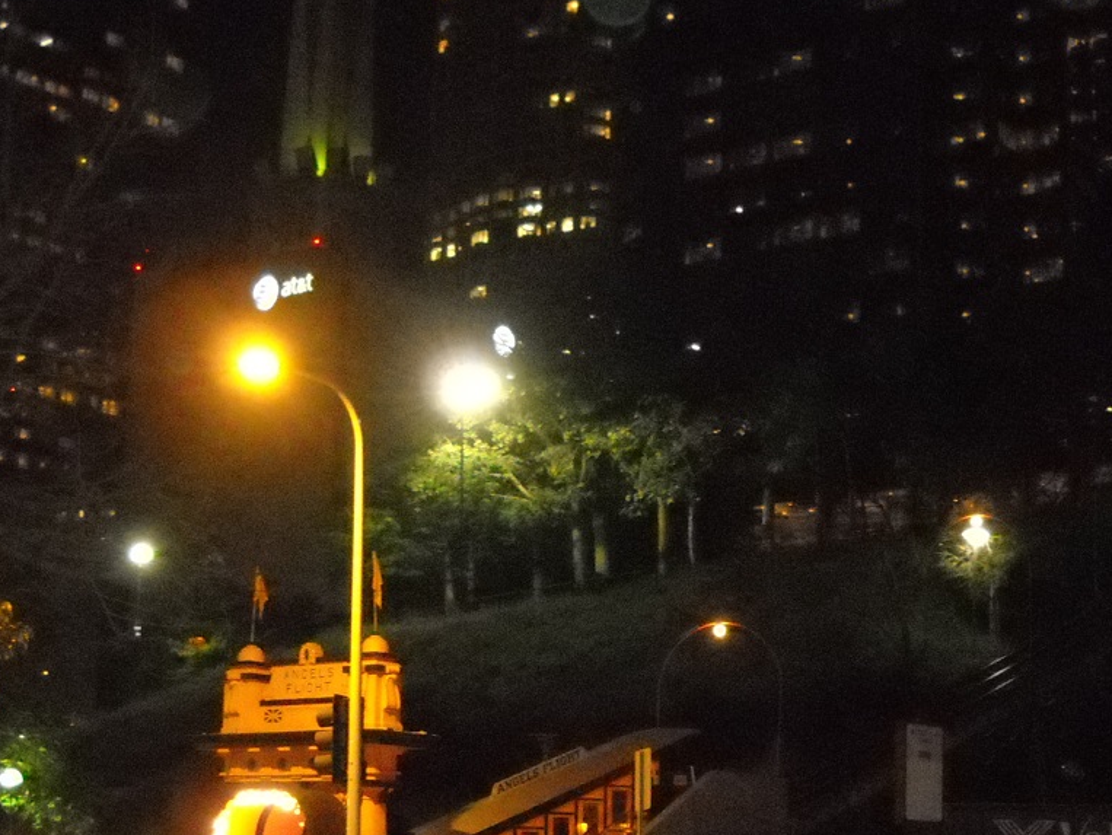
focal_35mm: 66
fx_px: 2121
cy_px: 592
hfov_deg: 29.4
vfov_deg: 22.1
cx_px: 578
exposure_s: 1/30
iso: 1600
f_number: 3.1
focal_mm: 6.72
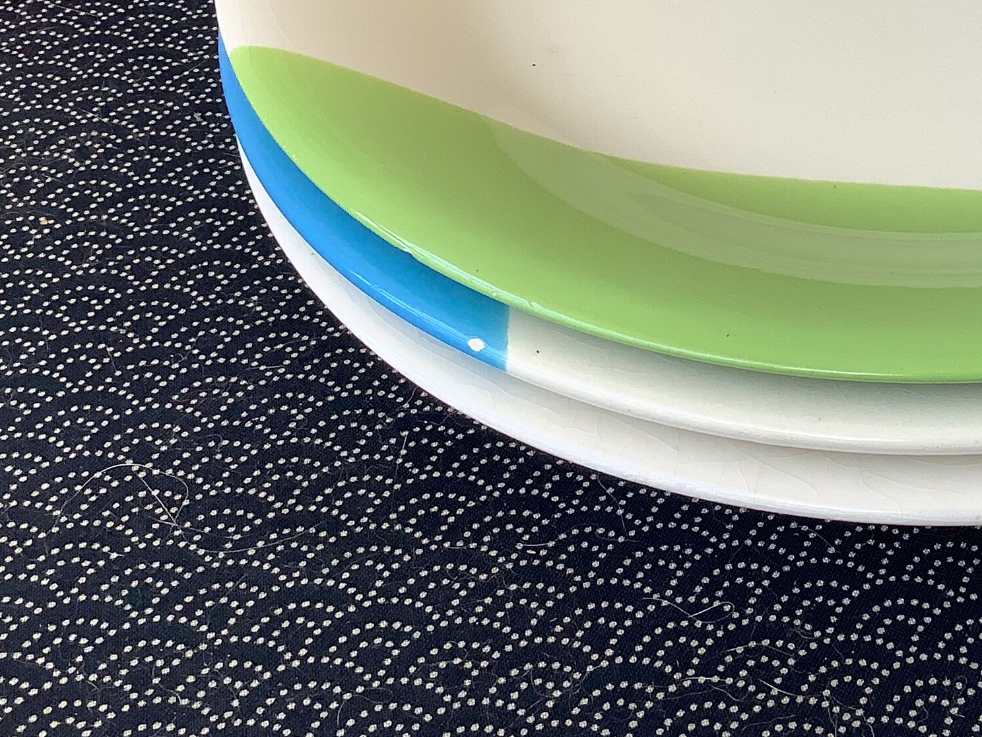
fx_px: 1929
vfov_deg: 20.9
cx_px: 922
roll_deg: -1.2
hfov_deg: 27.3
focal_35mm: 68
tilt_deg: -33.8
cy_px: 13
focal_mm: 3.3
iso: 64
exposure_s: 1/100
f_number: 2.4
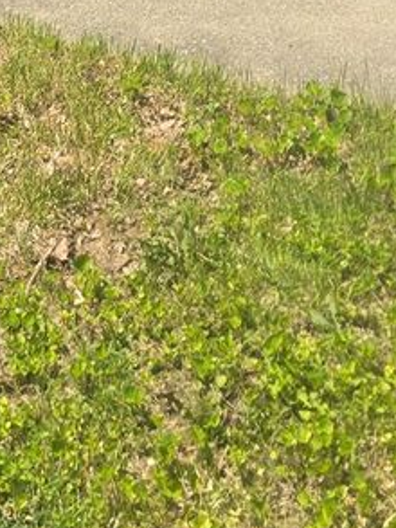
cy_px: -551
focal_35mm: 107
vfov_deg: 14.8
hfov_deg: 13.7
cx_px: 25
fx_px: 1631
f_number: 1.7
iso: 12
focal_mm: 6.3
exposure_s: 1/499
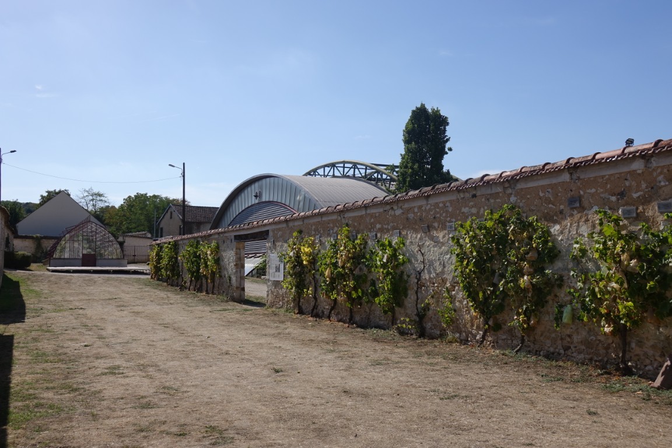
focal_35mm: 37
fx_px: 691
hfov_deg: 51.9
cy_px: 224
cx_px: 336
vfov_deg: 35.9
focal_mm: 13.65
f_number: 5
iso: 100
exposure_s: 1/800
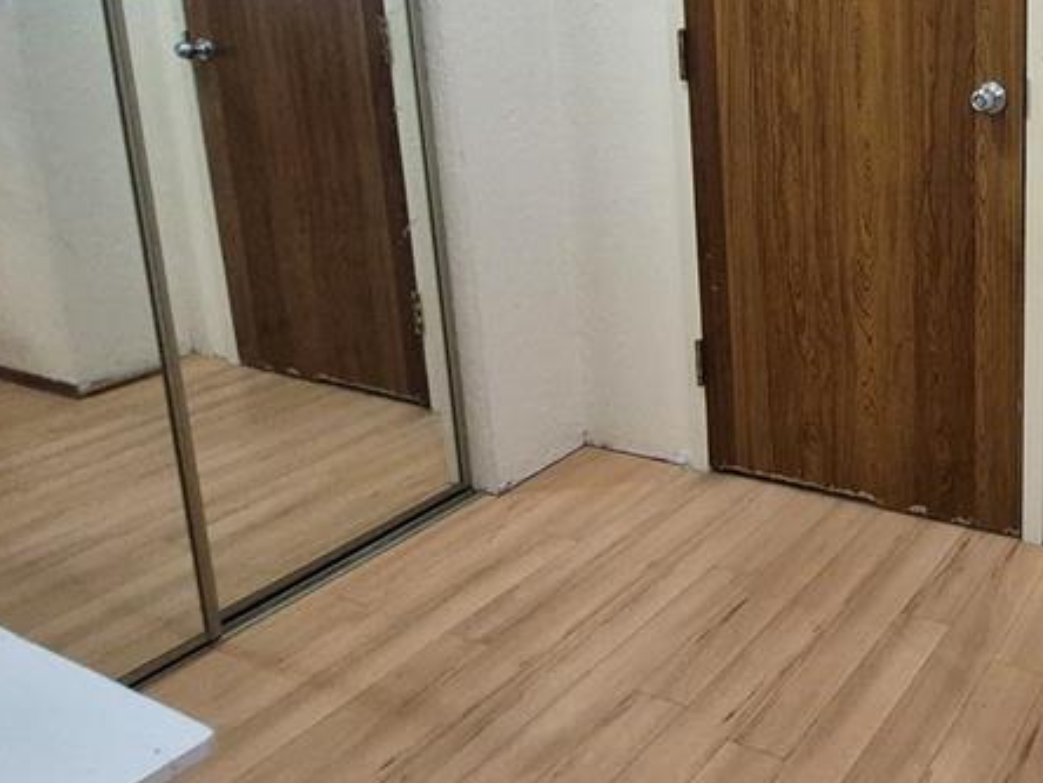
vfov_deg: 44.3
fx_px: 904
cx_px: 1064
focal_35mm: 30
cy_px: 143
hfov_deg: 48.3
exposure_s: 1/60
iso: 500
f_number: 2.2
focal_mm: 1.74
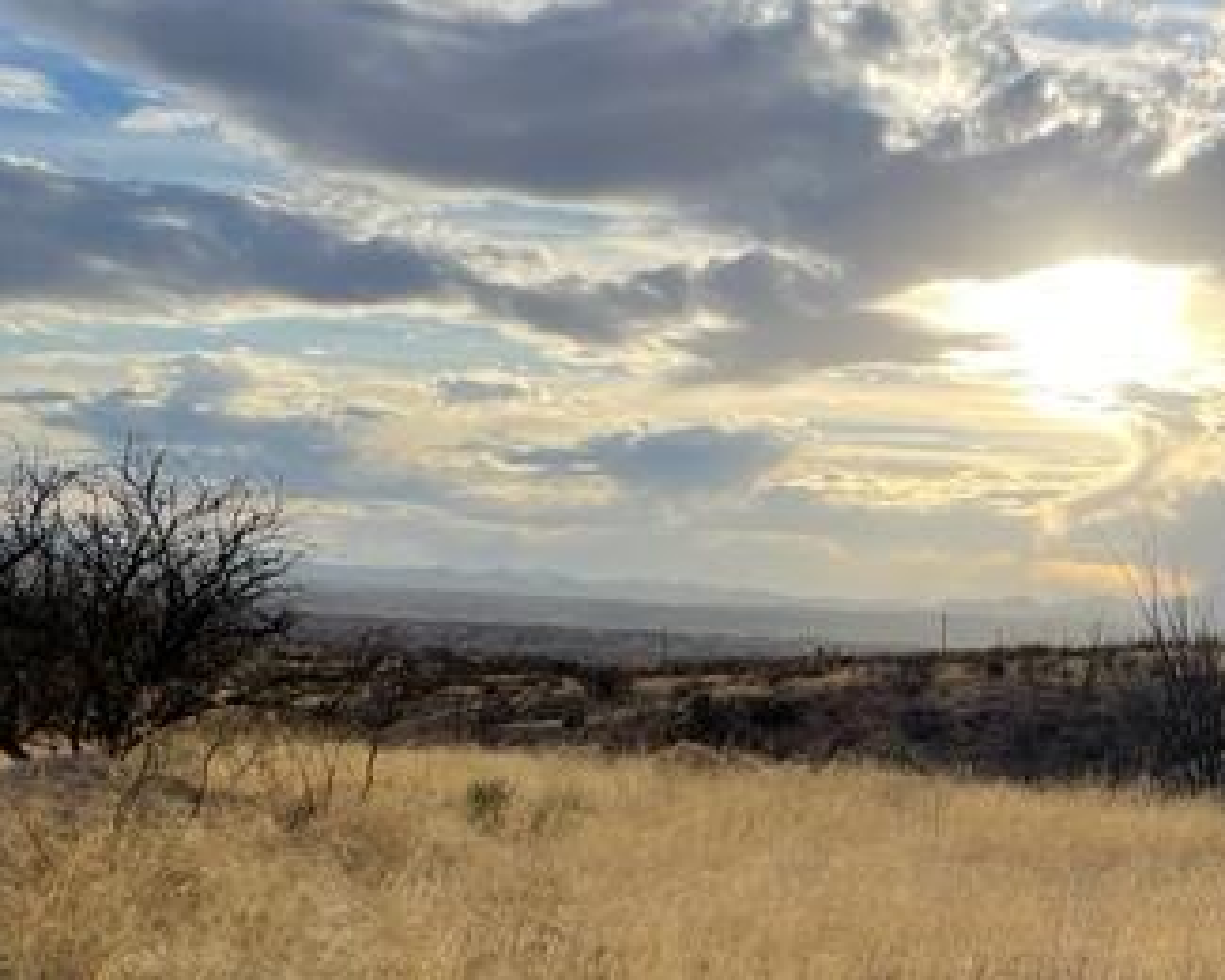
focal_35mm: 50
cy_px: 807
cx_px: 1191
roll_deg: -1.7
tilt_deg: -5.4
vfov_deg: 29.5
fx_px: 1813
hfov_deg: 34.4
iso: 32
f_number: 1.6
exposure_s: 1/4132
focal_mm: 4.2
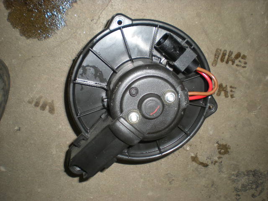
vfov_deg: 37.7
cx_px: 134
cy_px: 100
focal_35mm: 38
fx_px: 294
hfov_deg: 49.0
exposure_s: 1/60
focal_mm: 6.3
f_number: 3.1
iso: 75
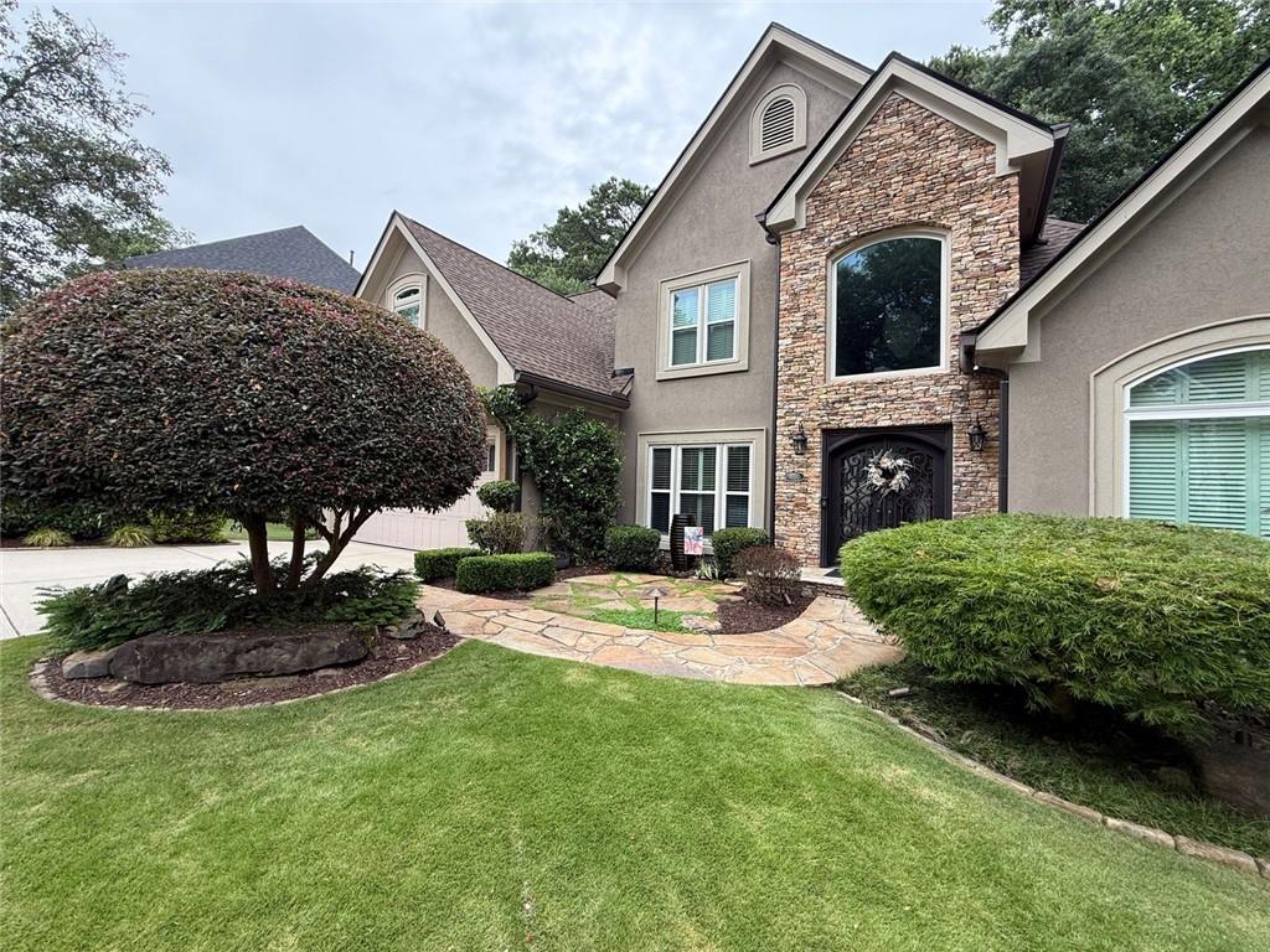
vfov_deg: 85.7
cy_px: 476
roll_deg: -1.9
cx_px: 635
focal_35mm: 14
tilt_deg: +1.3
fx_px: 514
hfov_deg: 102.1
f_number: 2.2
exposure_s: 1/342
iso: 50
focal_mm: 2.22
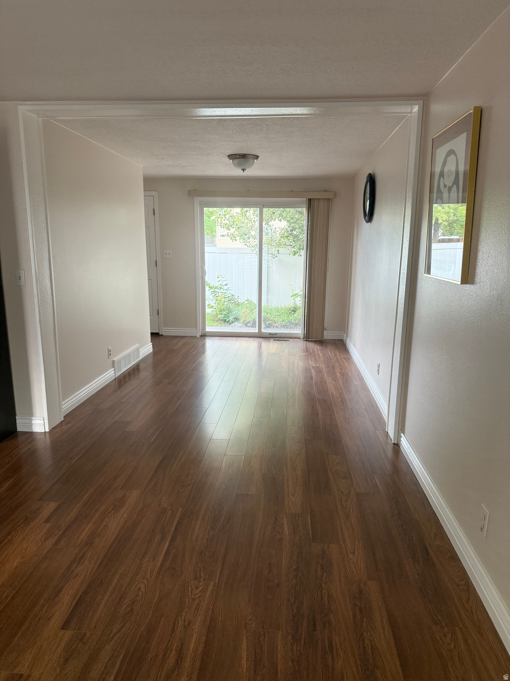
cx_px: 255
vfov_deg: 71.6
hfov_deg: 56.8
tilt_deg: -11.5
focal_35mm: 24
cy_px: 340
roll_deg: -1.0
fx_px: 471
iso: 250
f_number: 1.78
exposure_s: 1/60
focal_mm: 6.76
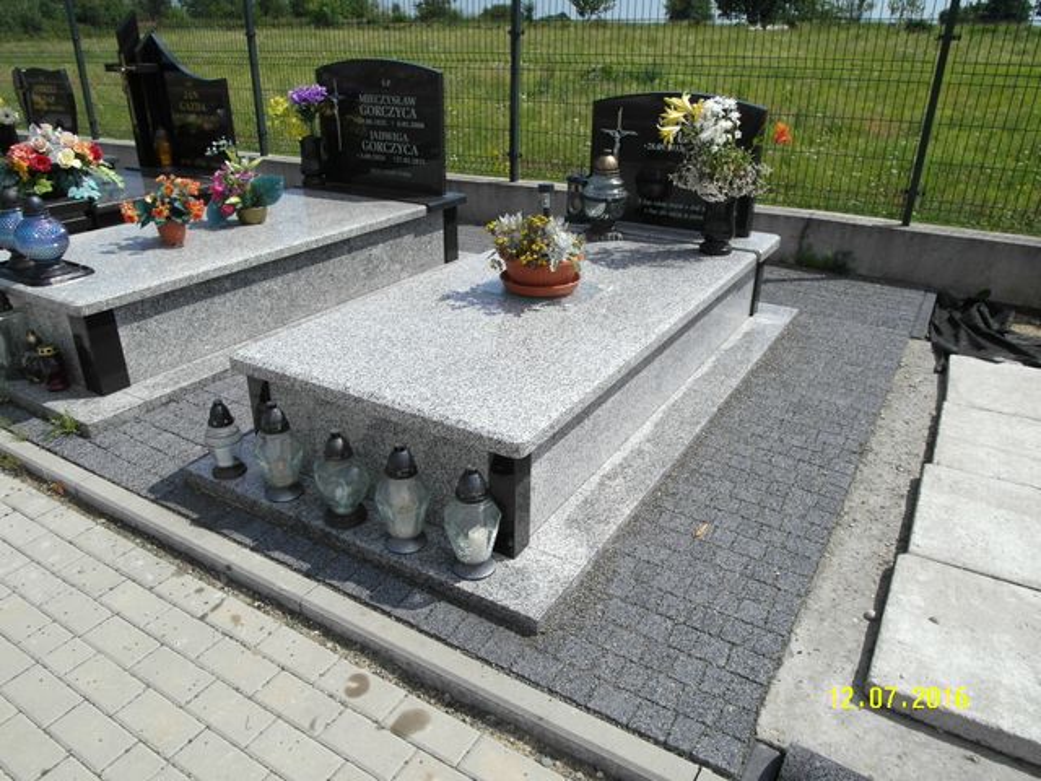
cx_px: 520
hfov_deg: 71.6
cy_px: 390
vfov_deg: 56.8
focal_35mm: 24
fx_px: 722
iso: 80
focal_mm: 5.2
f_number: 3.4
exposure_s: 1/1500
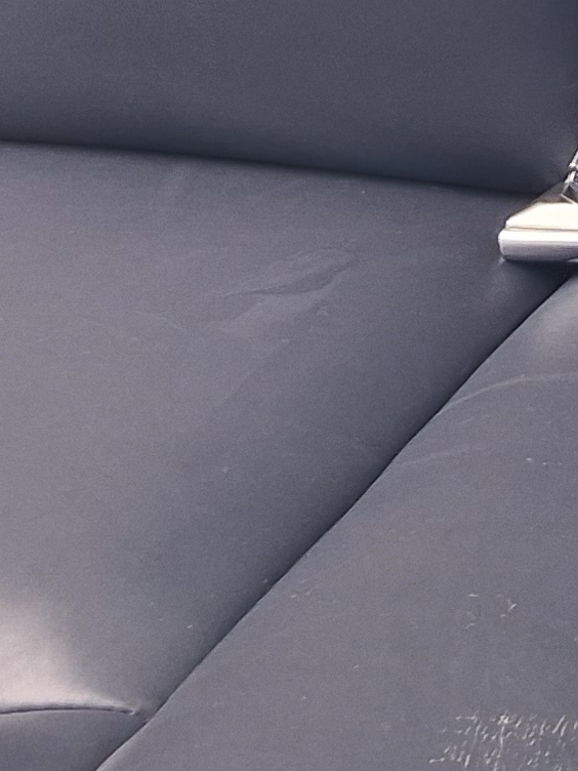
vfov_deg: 13.2
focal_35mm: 141
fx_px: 3139
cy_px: -401
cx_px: 933
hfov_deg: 10.1
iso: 32
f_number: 1.8
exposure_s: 1/120
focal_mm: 3.98
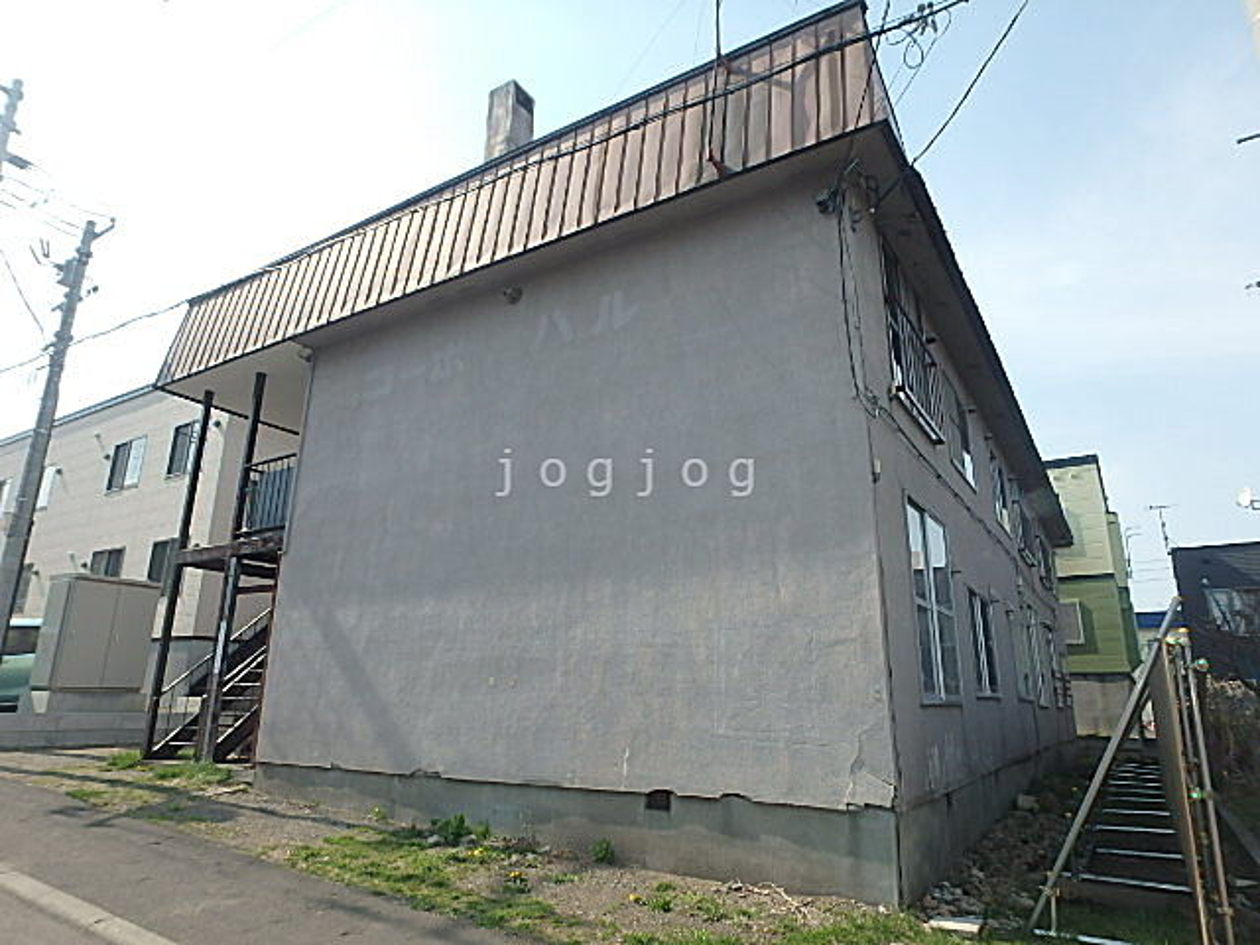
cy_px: 472
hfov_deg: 79.0
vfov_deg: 63.4
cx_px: 630
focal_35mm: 21
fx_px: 764
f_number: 3.5
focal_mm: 3.7
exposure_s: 1/800
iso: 125
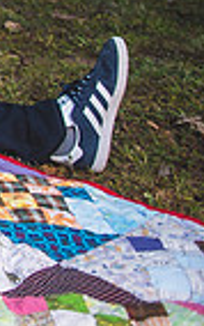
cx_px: -433
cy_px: -104
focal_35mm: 100
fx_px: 888
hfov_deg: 9.7
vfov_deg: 19.1
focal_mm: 24
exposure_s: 1/400
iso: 100
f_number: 2.8
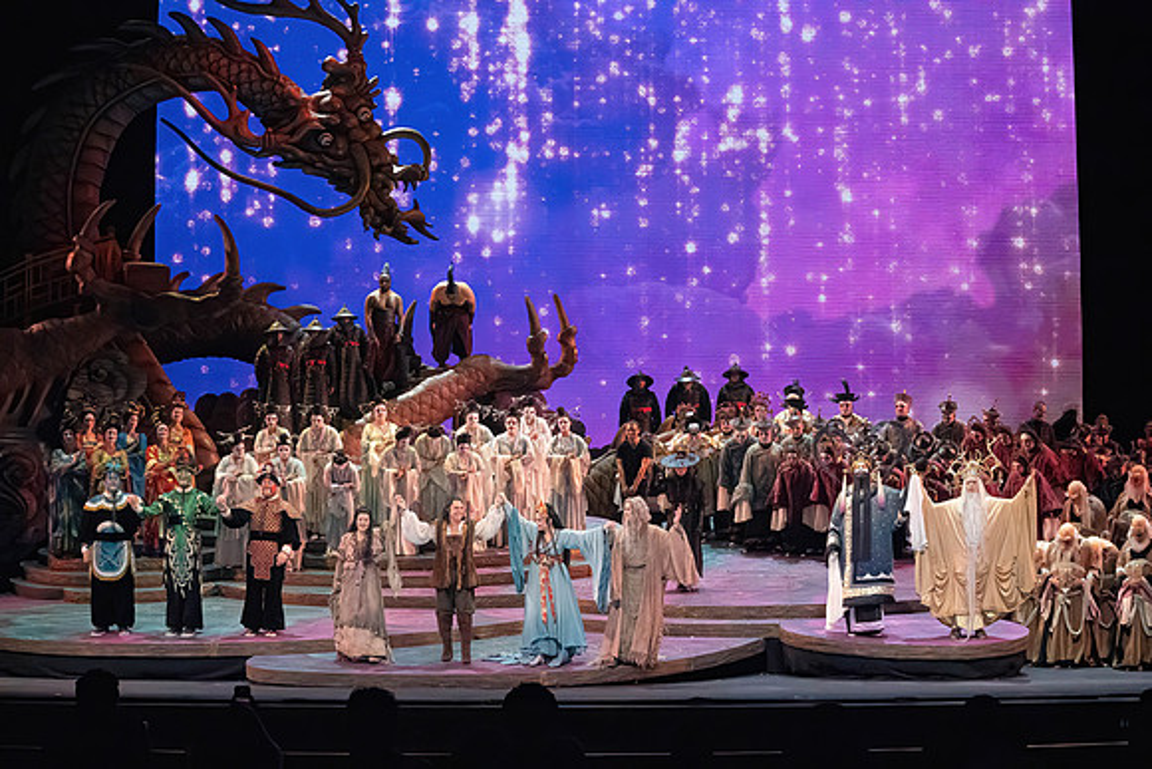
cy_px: 384
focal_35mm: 70
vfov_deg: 19.5
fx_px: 2240
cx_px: 576
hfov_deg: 28.8
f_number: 10
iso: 20000
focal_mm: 70
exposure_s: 1/1000
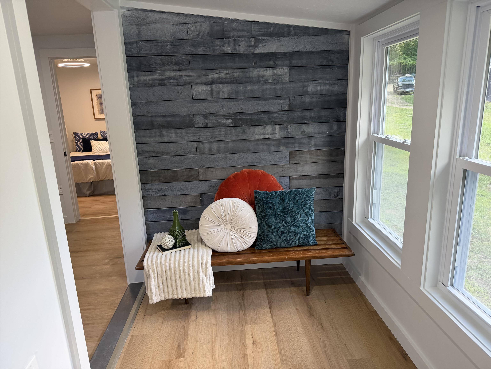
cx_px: 246
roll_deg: +1.5
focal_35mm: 24
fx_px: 340
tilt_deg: -13.7
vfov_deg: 56.8
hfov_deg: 71.6
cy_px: 184
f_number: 1.78
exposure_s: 1/79
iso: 200
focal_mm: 6.76
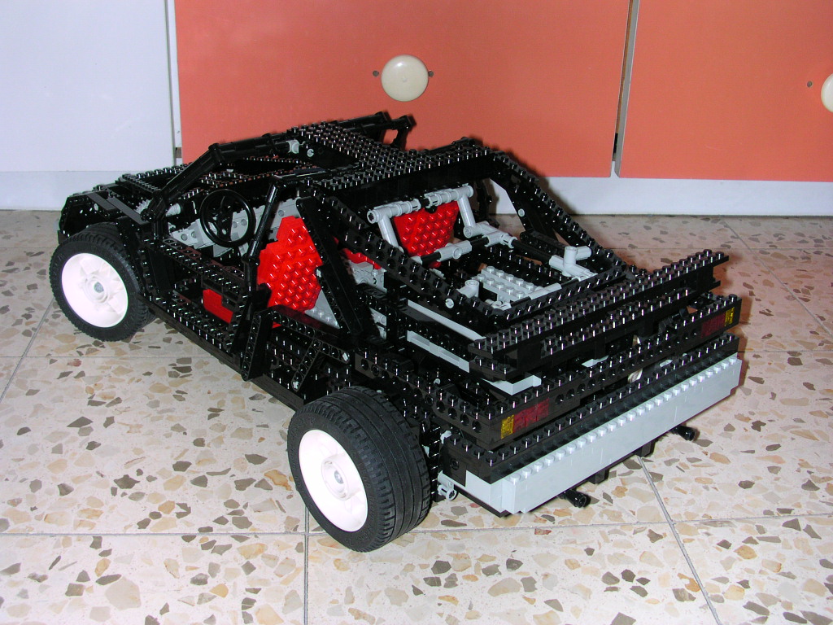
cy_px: 312
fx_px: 1035
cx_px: 416
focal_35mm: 43
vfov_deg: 33.6
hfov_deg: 43.9
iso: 100
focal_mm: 6.6
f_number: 2.9
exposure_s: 1/60
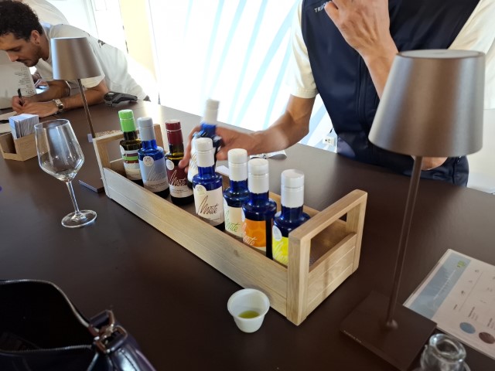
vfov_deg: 58.9
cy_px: 186
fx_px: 329
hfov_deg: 73.9
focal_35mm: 23
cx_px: 248
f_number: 1.8
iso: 320
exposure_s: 1/33
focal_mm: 5.54
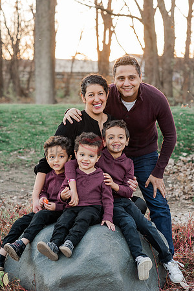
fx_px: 687
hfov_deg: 16.1
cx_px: 97
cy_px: 146
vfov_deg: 23.9
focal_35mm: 85
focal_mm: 85
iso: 500
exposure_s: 1/125
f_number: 4
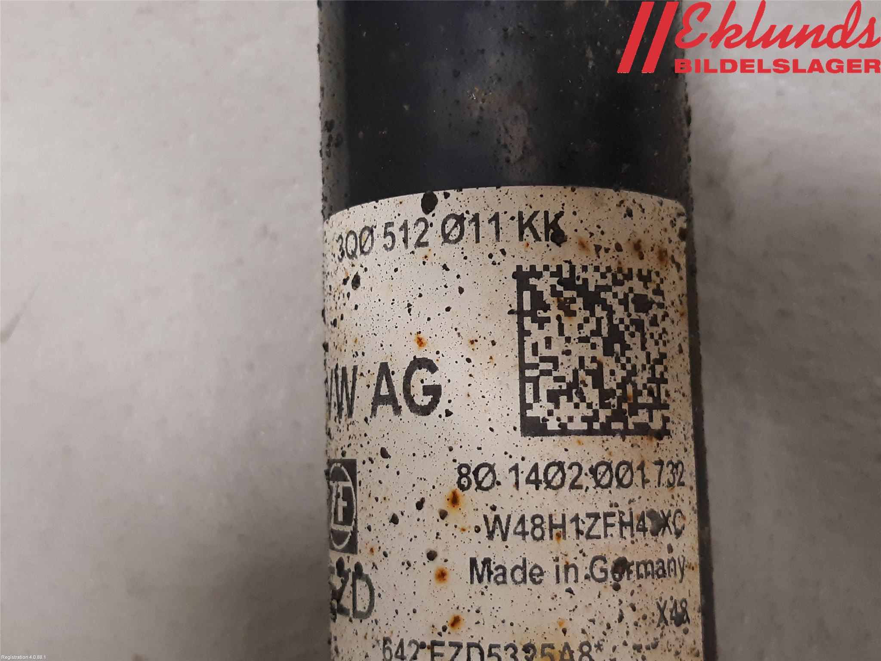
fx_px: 662
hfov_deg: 67.3
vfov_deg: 53.1
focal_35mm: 26
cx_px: 440
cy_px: 330
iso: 200
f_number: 1.7
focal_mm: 3.93
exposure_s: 1/50
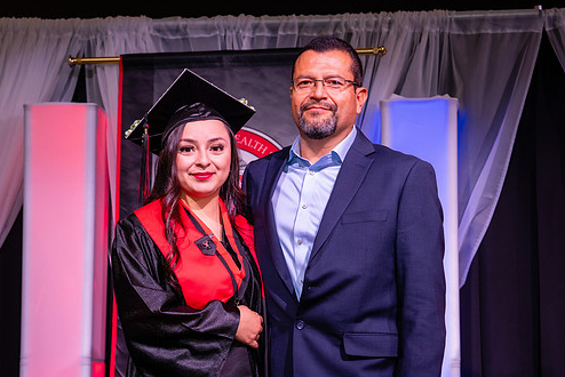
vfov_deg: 14.9
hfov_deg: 22.1
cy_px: 199
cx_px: 238
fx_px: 1445
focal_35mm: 92
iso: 1000
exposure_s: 1/160
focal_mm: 66
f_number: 5.6
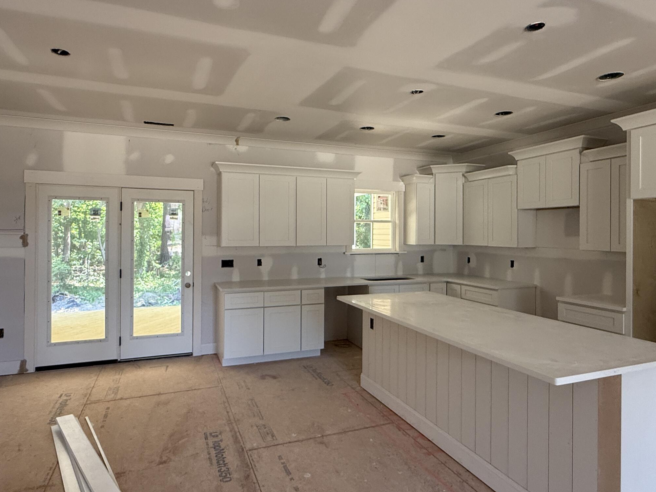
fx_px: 398
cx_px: 316
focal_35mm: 21
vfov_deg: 63.4
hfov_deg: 79.0
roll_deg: +0.1
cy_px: 230
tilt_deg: +2.0
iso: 160
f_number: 2.2
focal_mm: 2.22
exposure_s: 1/99
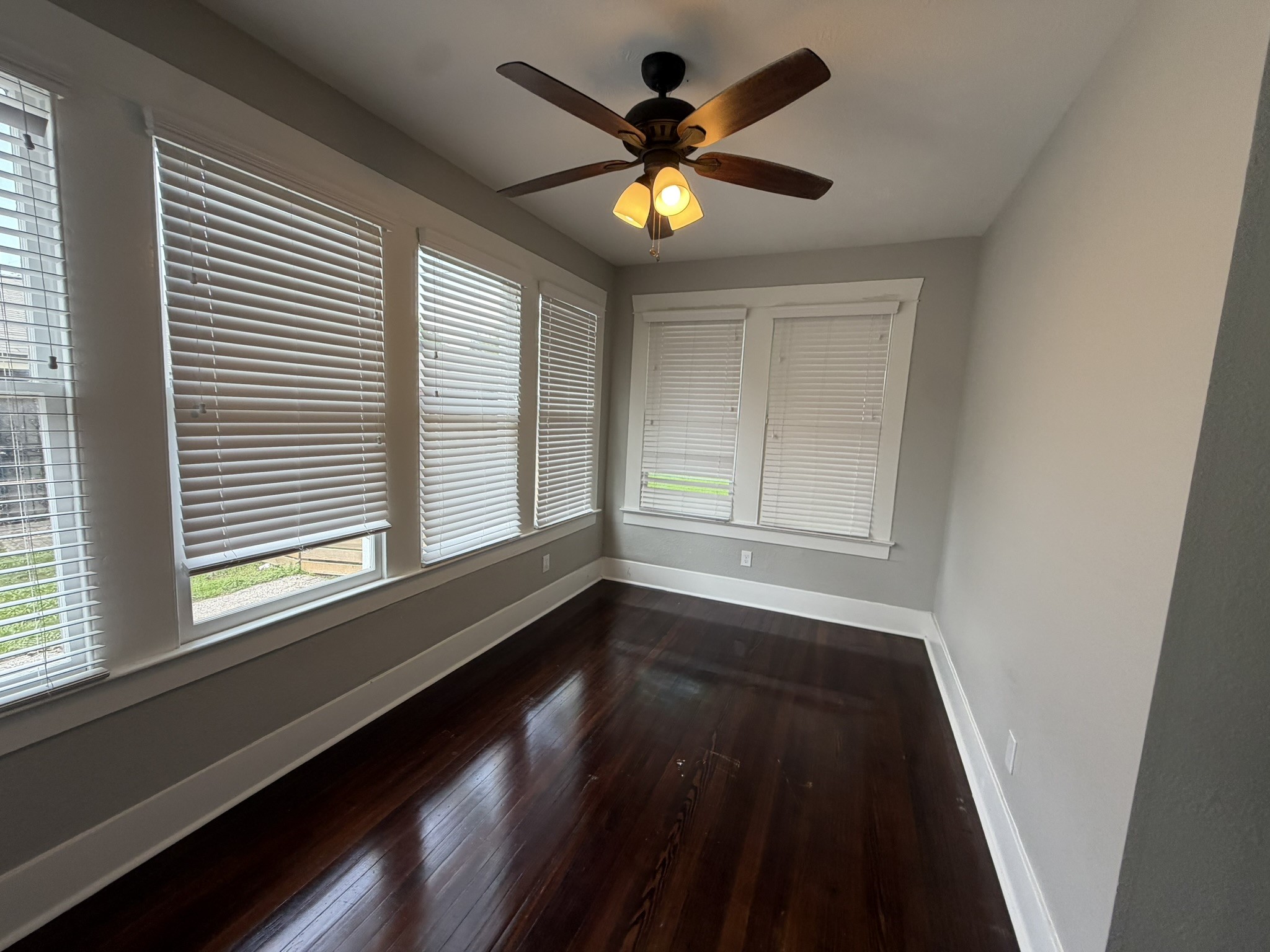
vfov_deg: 85.7
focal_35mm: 14
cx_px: 635
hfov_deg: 102.1
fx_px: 514
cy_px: 476
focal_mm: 2.22
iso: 64
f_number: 2.2
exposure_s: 1/121
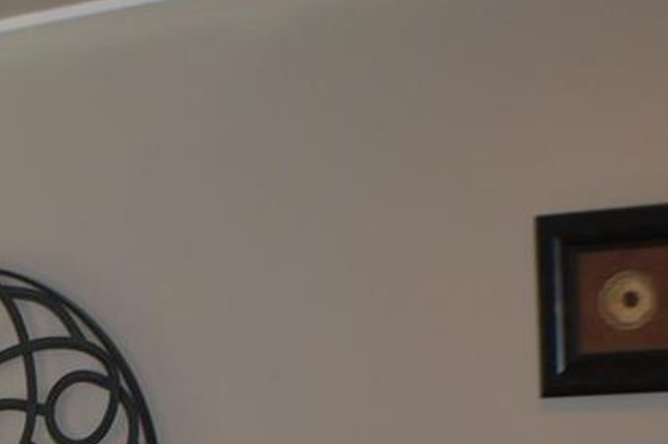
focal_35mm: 138
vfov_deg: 9.5
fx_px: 2558
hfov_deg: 13.4
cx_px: -514
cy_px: 727
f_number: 4
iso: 280
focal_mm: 24
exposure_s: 1/125
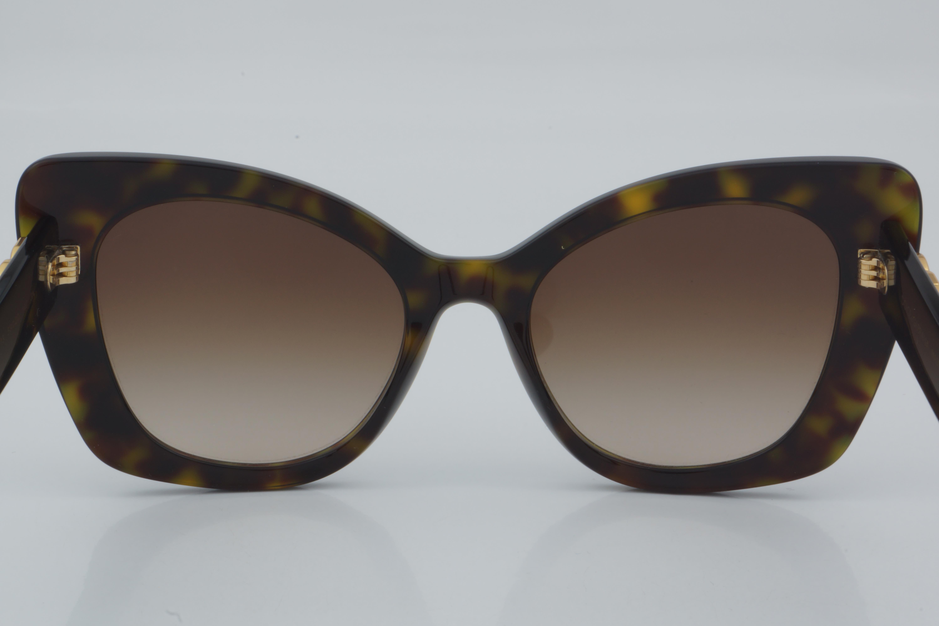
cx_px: 470
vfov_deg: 16.6
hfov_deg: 24.6
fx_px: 2152
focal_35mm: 82
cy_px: 313
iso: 100
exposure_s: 1/4
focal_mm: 55
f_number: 32
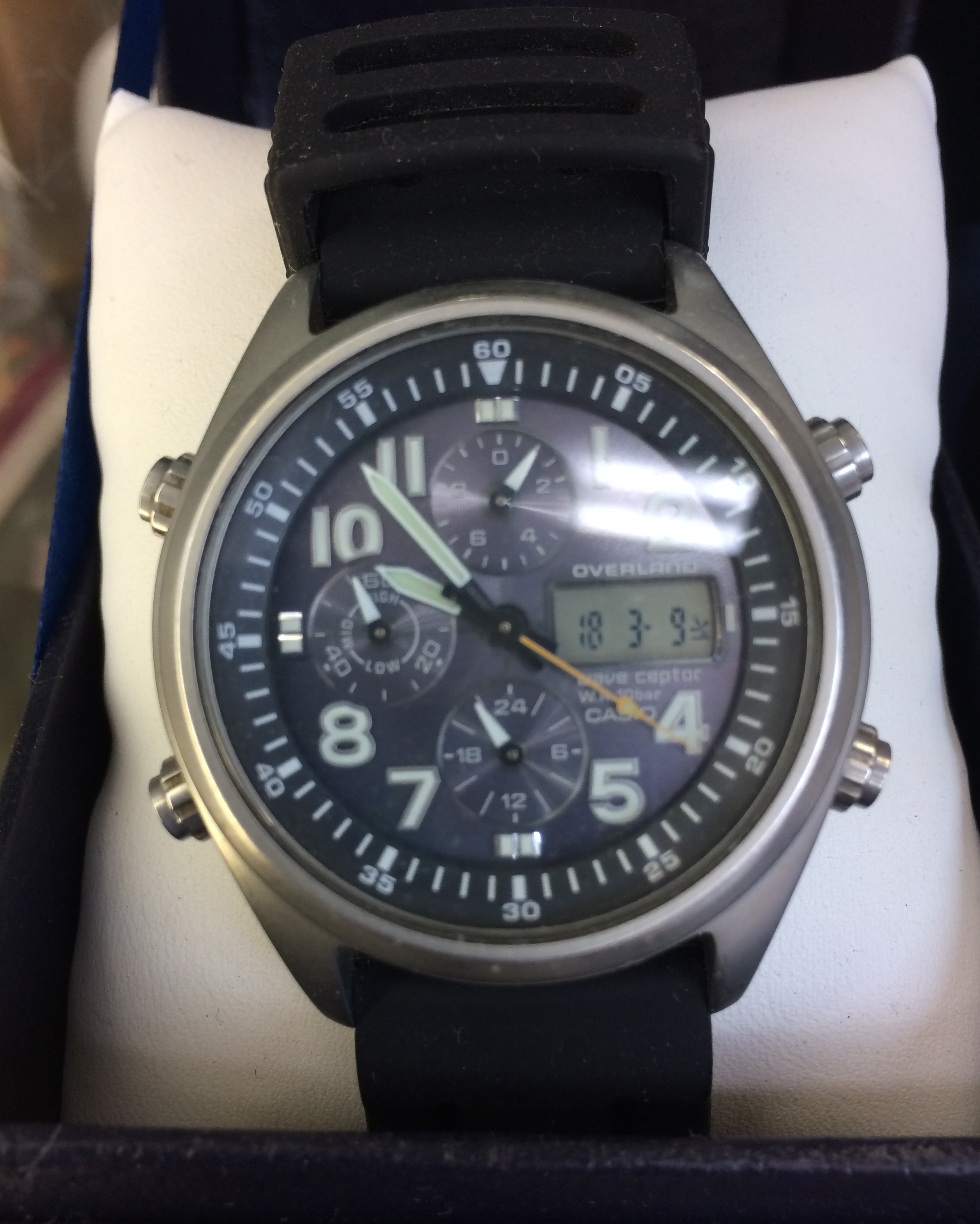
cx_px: 497
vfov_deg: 57.2
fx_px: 1124
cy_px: 602
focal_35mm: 31
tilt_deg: -47.0
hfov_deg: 47.1
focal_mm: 4.15
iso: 40
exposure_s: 1/40
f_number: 2.2
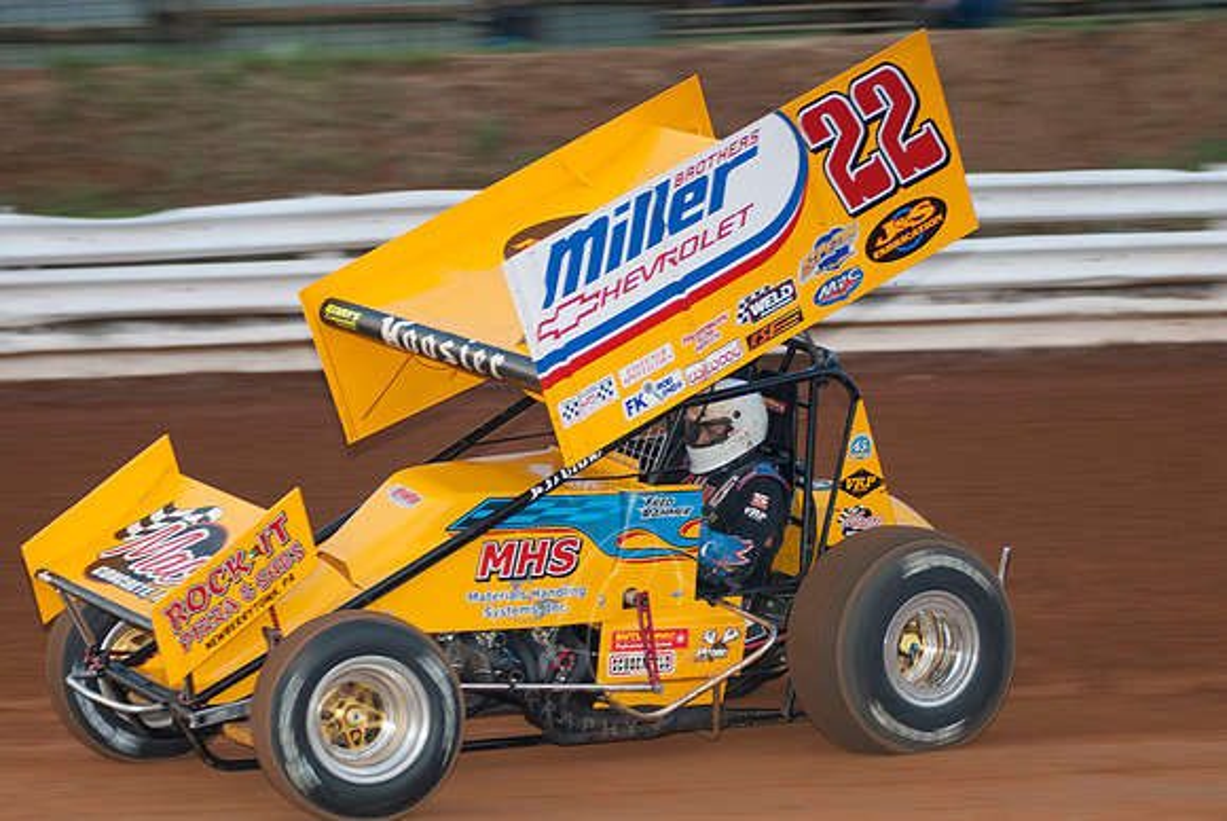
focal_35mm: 142
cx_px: 614
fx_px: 4862
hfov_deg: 14.4
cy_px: 410
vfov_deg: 9.7
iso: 250
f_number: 2.8
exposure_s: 1/400
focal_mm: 95
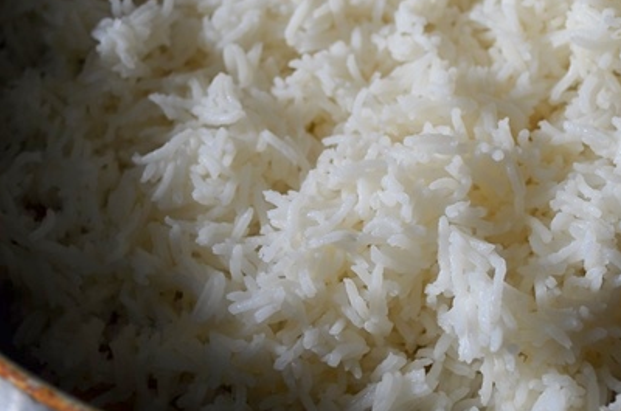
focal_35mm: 72
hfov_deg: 28.0
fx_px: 1240
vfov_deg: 18.8
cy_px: 123
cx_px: 396
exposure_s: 1/100
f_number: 4.5
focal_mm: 30
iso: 400
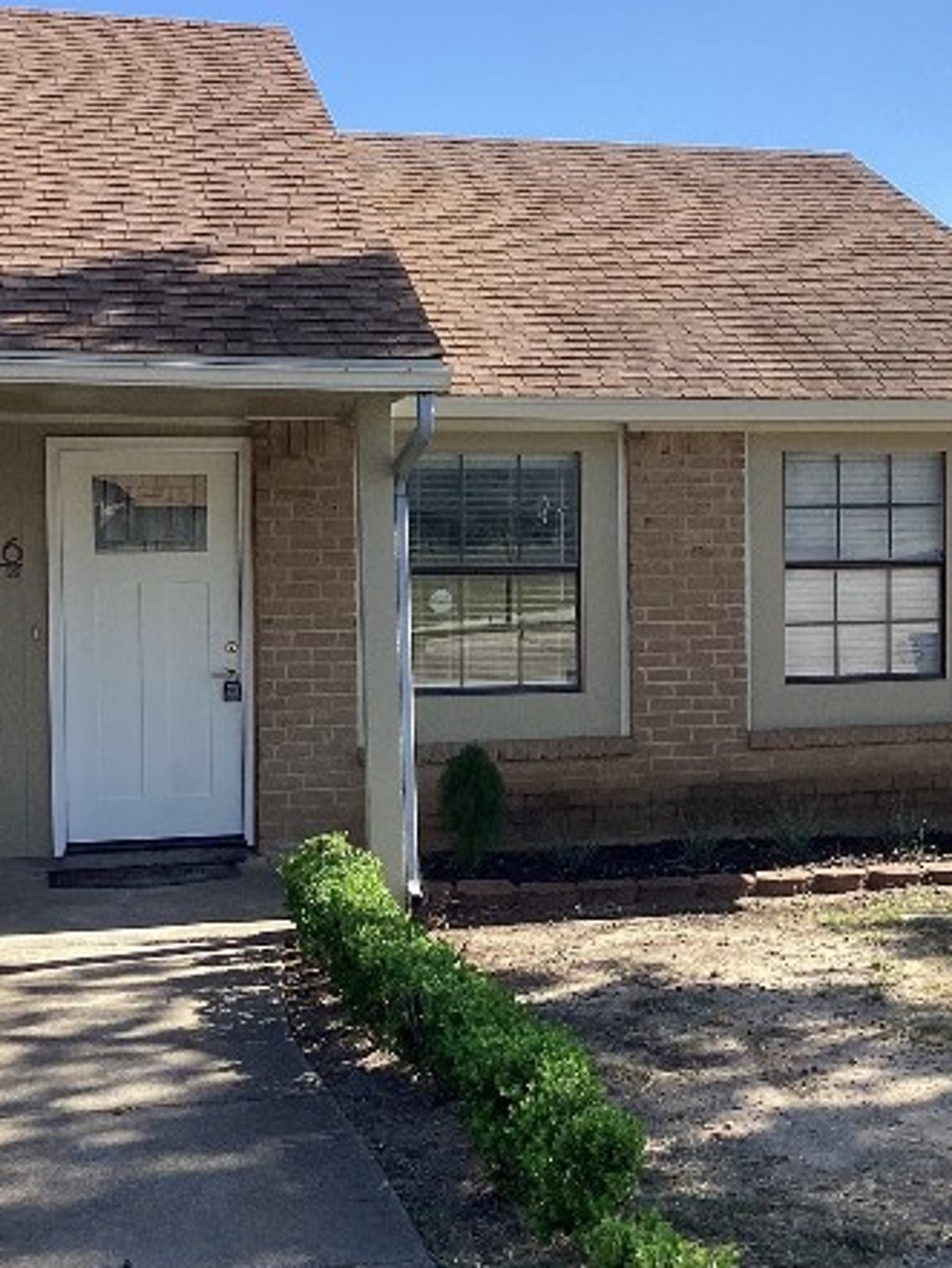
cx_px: 578
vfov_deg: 35.5
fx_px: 1979
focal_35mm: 54
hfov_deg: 27.0
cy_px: 633
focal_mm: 3.3
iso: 25
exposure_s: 1/876
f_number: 2.4
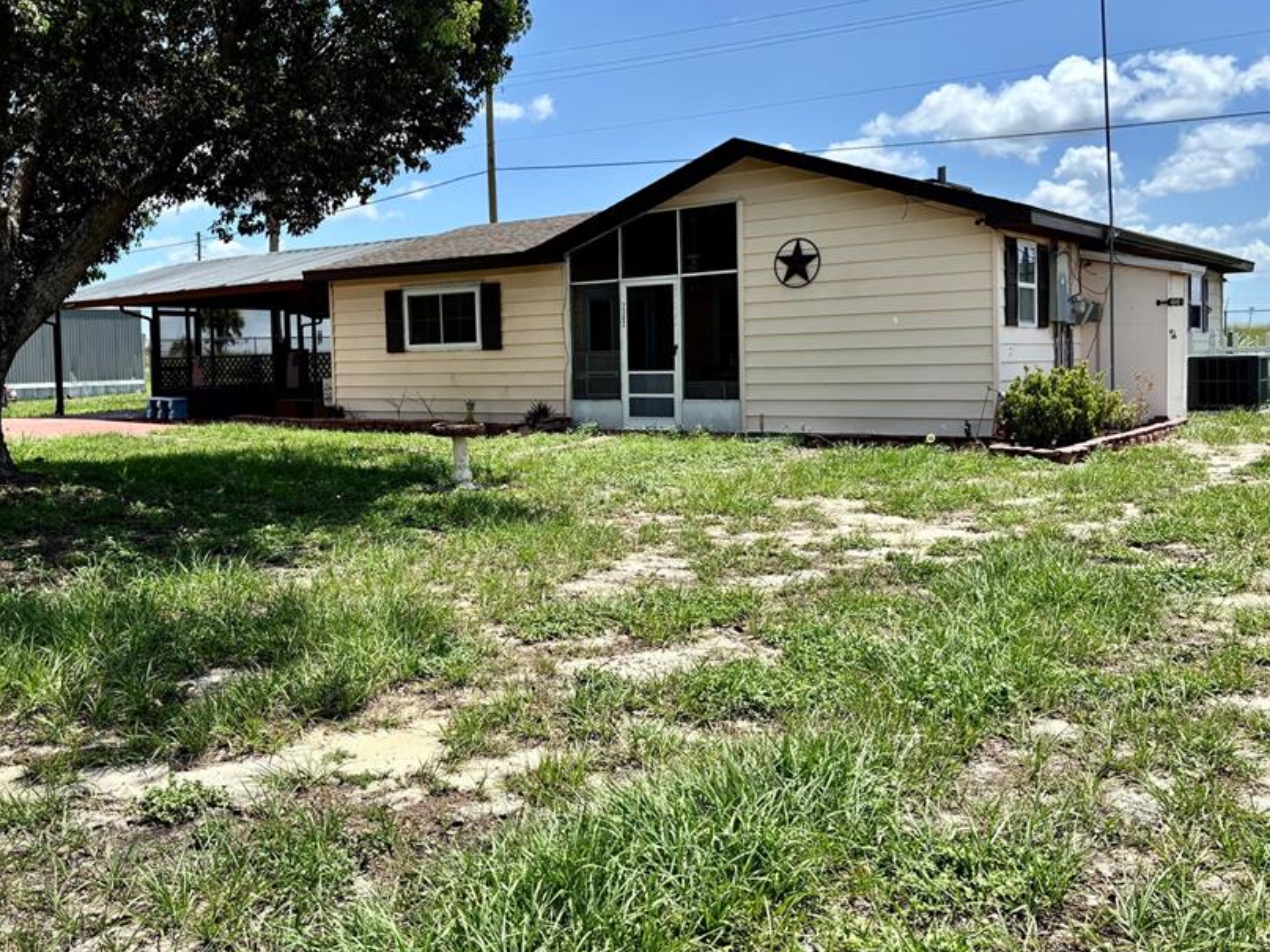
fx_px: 1211
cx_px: 563
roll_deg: +1.5
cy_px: 417
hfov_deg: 55.2
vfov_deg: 42.9
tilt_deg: -0.7
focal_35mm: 33
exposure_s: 1/2857
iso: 50
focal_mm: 5.96
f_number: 1.6
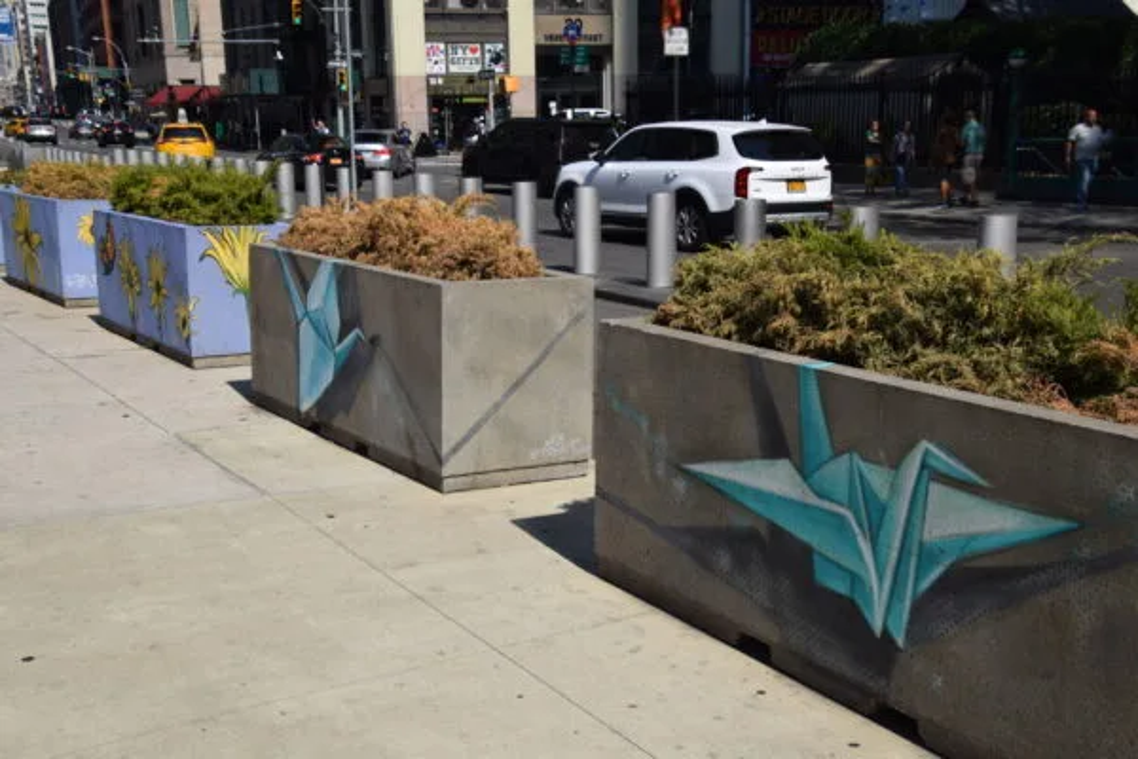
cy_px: 380
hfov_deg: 42.3
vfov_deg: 28.9
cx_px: 569
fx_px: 1470
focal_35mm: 46
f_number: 10
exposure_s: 1/400
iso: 200
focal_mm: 31
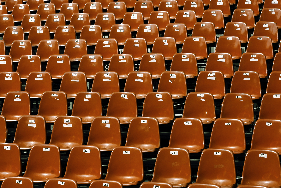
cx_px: 118
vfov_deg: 13.0
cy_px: 95
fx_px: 819
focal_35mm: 105
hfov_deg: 19.4
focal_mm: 60
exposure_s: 1/640
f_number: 9
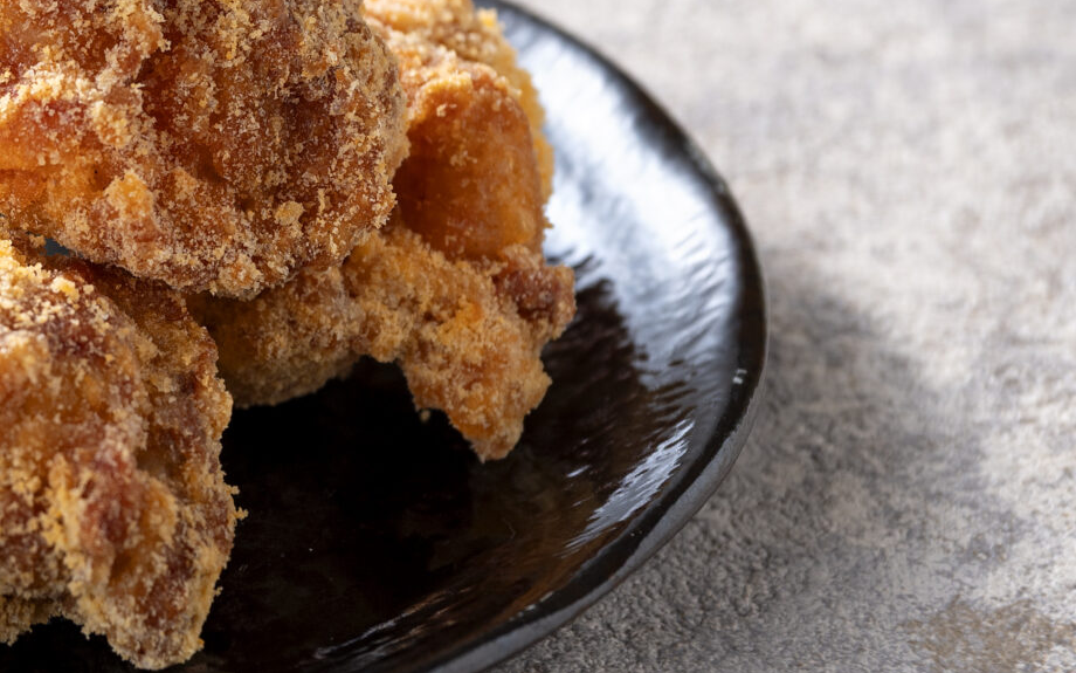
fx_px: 8152
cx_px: -150
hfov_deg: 7.5
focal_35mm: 278
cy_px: 189
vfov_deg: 4.7
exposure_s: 1/200
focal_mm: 98
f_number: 5.6
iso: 100
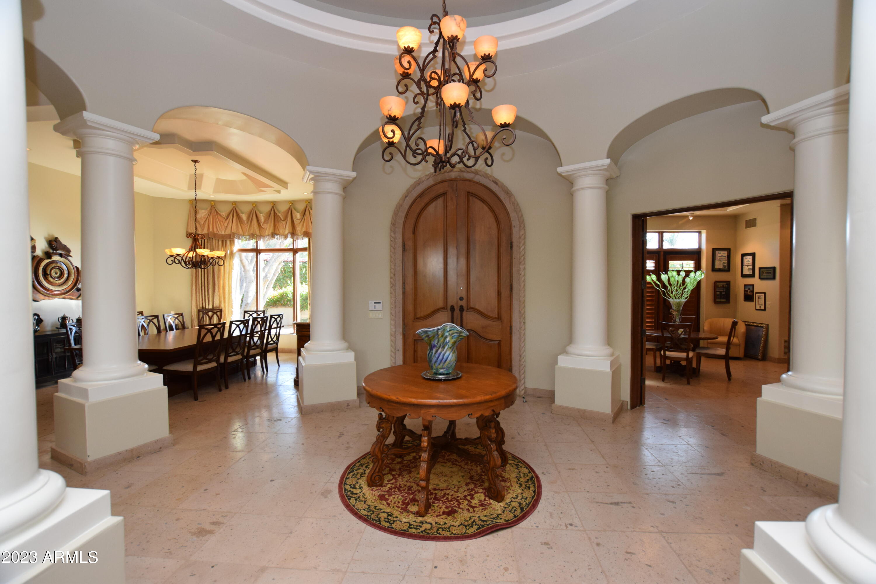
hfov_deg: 100.4
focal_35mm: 15
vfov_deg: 77.3
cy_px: 292
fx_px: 365
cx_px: 438
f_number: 5
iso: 800
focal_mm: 10
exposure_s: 1/100
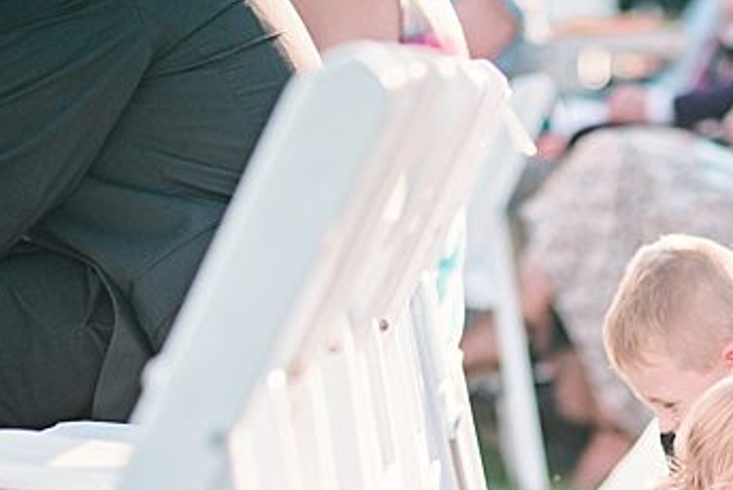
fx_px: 4728
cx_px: 648
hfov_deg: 8.8
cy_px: 644
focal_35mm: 232
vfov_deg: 5.9
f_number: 1.8
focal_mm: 85
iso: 400
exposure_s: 1/5000
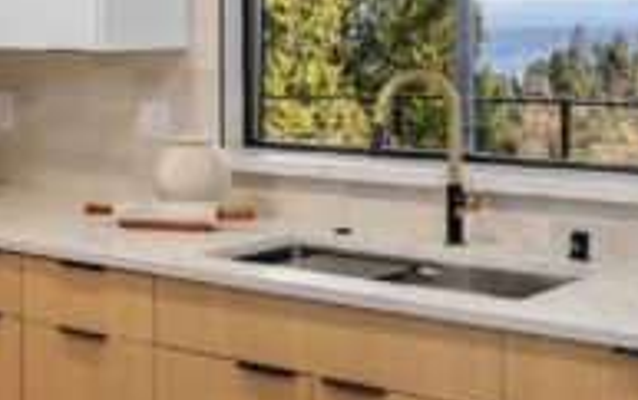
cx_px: 390
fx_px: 1288
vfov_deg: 17.3
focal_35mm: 74
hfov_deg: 27.7
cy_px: 8
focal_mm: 35
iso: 100
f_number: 11
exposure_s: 1/2.5
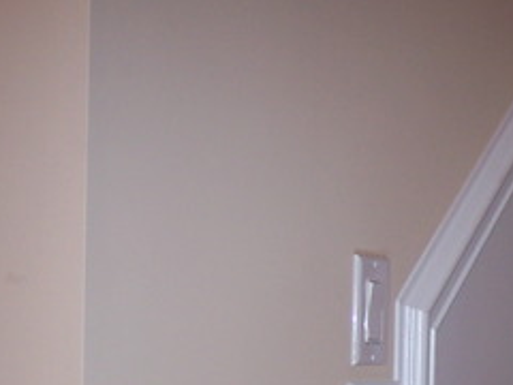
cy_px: 460
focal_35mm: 104
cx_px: 607
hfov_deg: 18.0
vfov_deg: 13.8
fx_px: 1541
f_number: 2.8
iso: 100
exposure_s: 1/60
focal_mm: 8
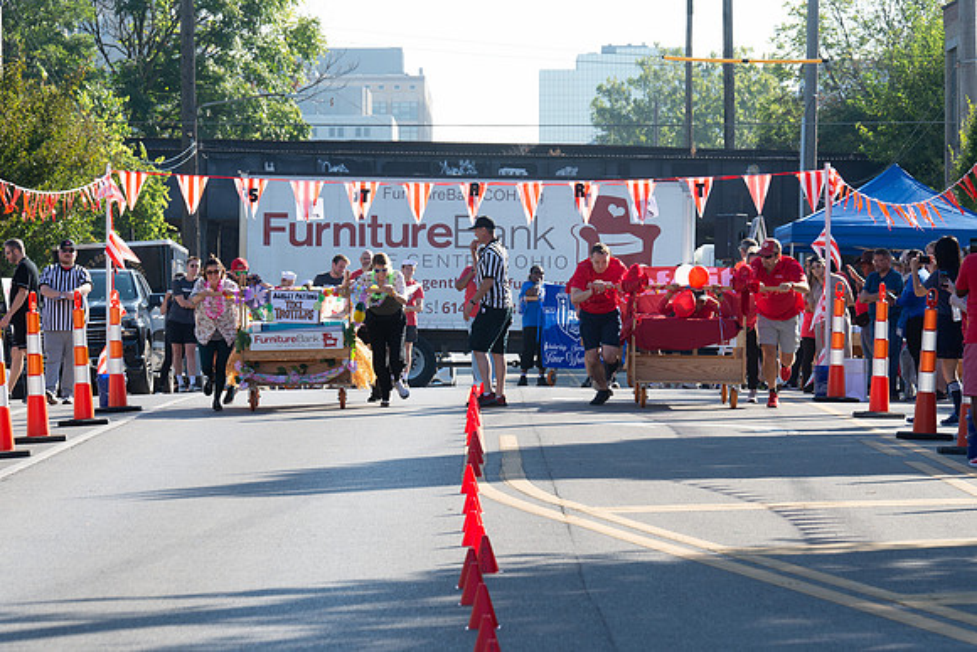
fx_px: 4776
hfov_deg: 11.7
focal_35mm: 176
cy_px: 296
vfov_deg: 7.8
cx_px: 480
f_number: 8
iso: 200
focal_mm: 135
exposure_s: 1/250
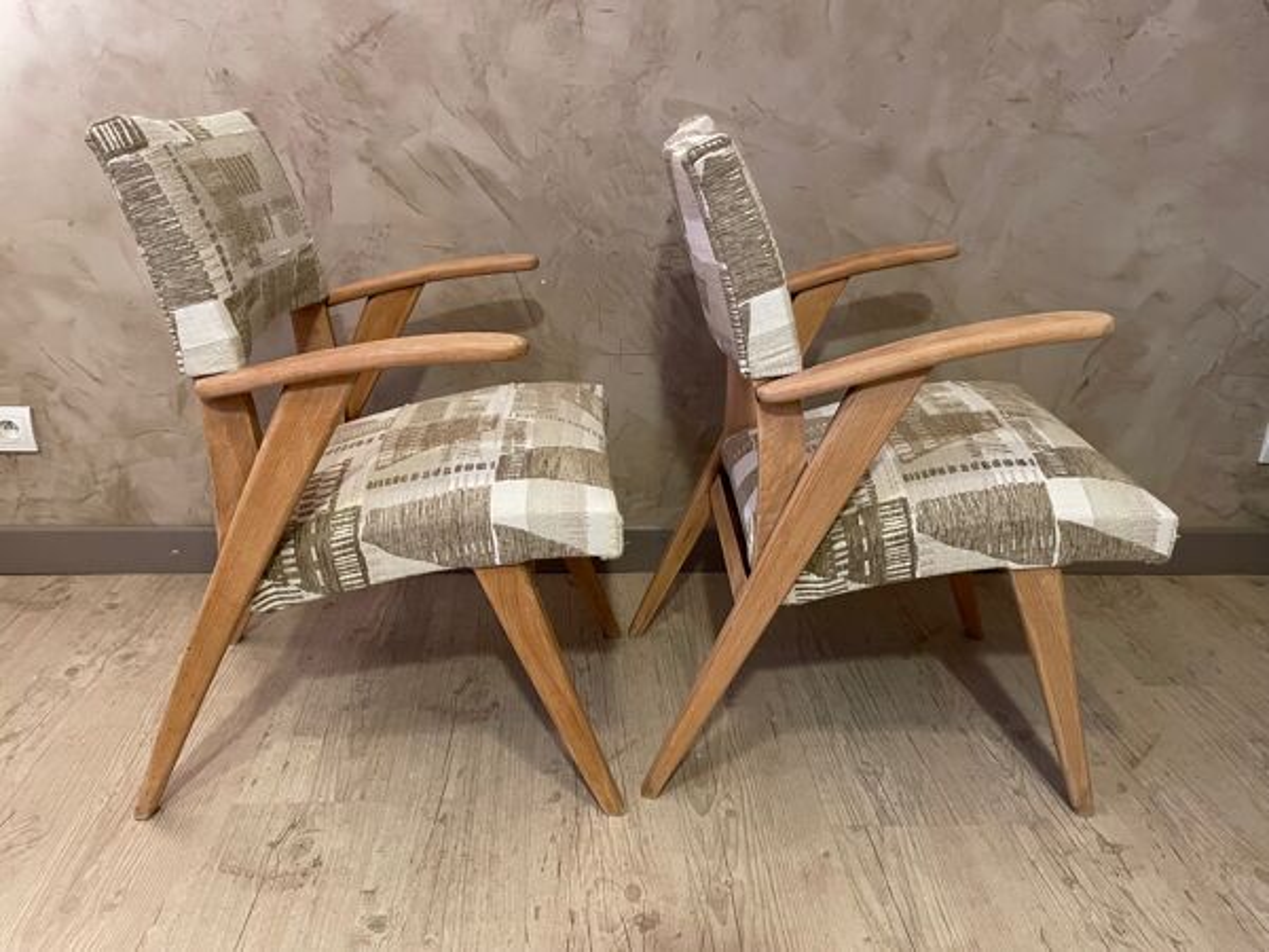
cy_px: 476
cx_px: 634
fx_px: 953
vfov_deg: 53.1
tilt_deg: -23.4
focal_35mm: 26
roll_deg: -0.6
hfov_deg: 67.3
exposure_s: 1/33
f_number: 1.6
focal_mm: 4.2
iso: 500
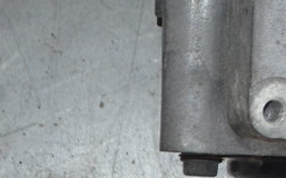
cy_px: -22
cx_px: 491
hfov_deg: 7.3
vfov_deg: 4.7
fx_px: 2180
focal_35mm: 280
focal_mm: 46
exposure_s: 1/60
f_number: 5.3
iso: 1000
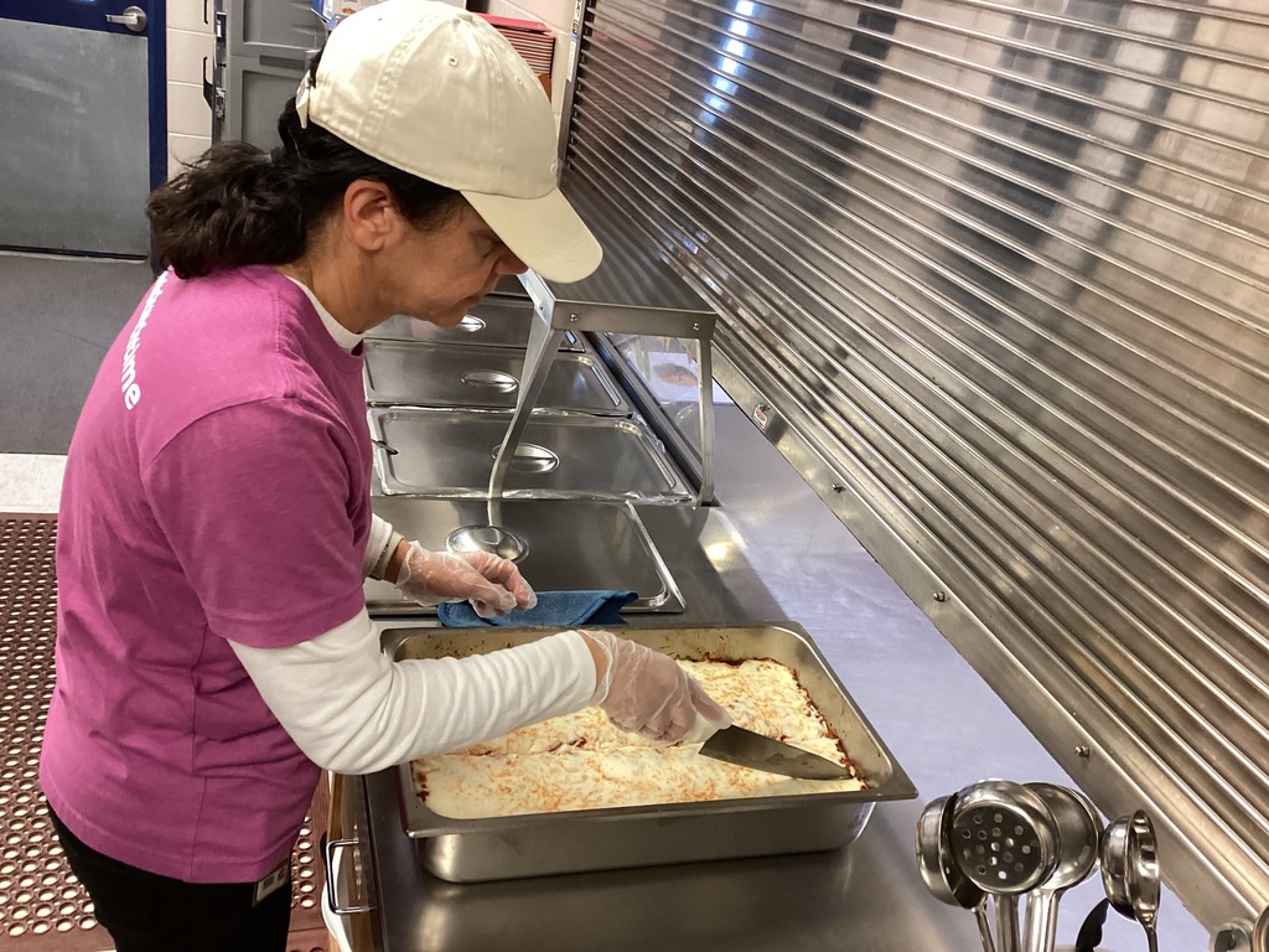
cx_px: 634
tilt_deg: -26.0
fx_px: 1136
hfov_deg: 58.4
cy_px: 476
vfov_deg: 45.4
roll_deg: -10.7
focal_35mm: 31
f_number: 2.4
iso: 200
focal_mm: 3.3
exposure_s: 1/60
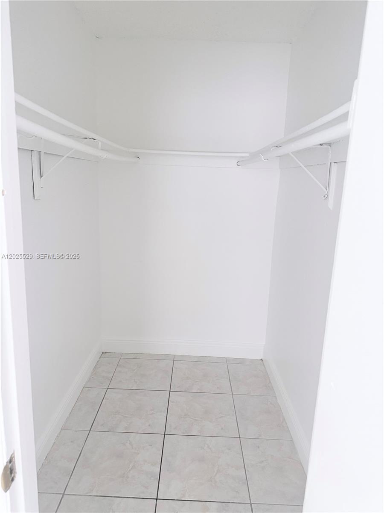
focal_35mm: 24
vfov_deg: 71.6
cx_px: 192
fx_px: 355
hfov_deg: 56.8
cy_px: 256
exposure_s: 1/60
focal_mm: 6.76
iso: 320
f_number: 1.78
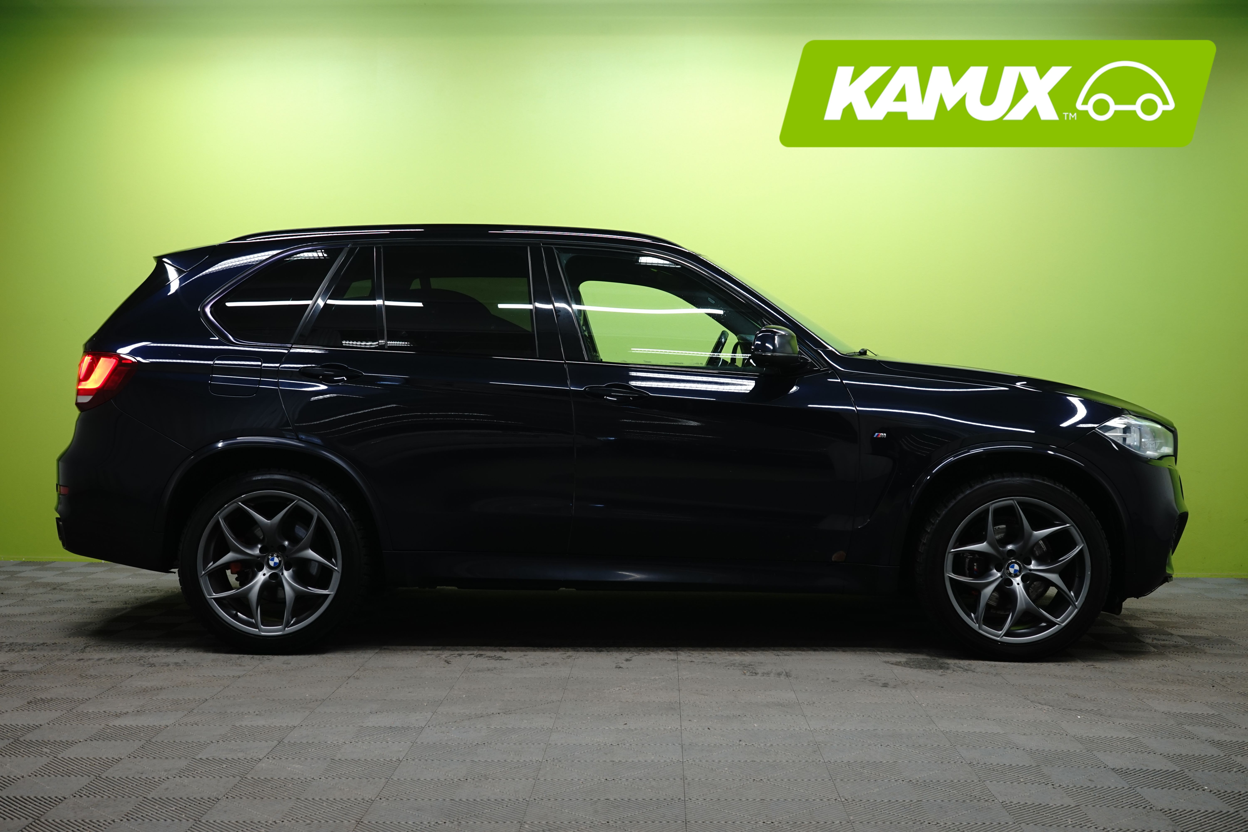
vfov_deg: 32.6
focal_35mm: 41
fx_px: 1421
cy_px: 416
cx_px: 624
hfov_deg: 47.4
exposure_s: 1/6
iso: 500
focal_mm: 41
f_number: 8
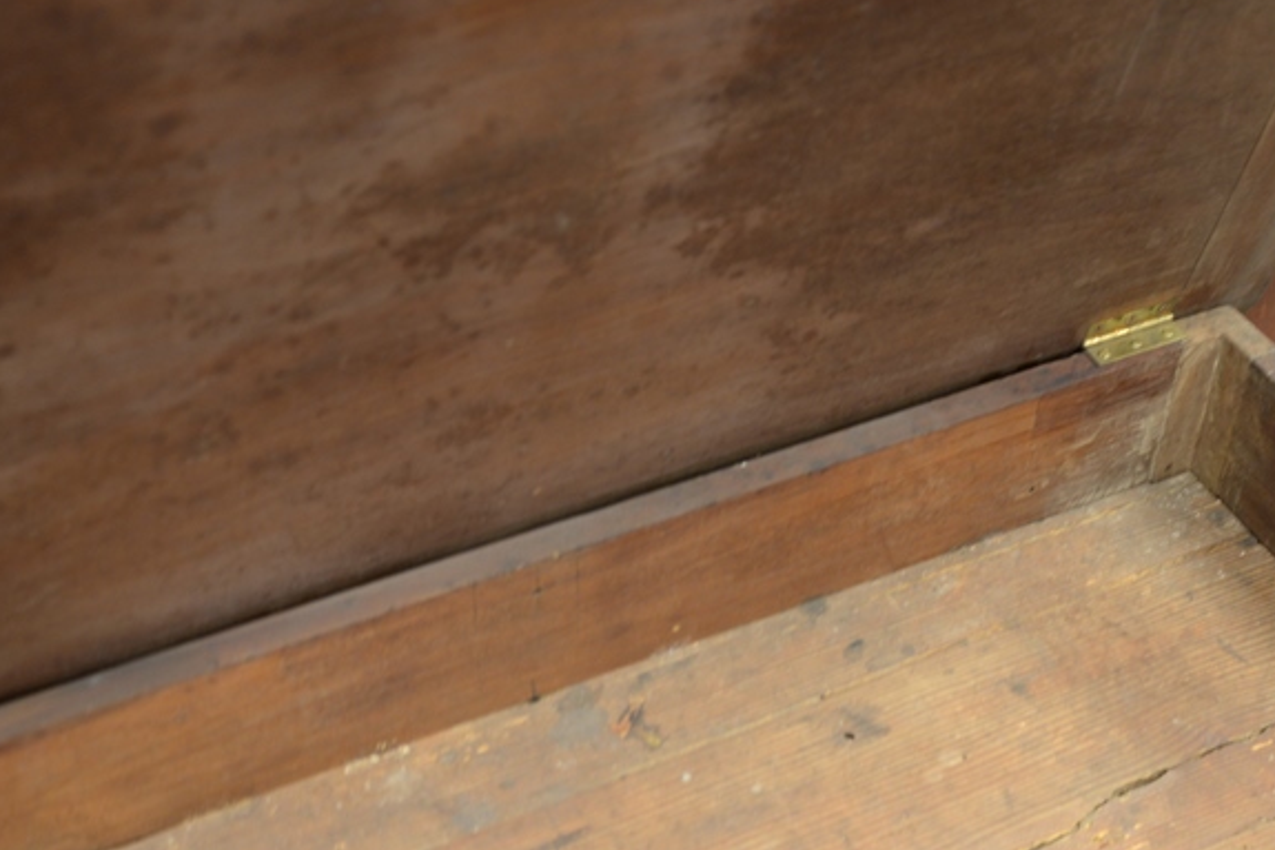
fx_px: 2018
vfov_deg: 23.6
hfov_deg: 35.0
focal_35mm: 57
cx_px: 701
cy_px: 616
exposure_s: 1/15
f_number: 3.8
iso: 800
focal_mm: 32
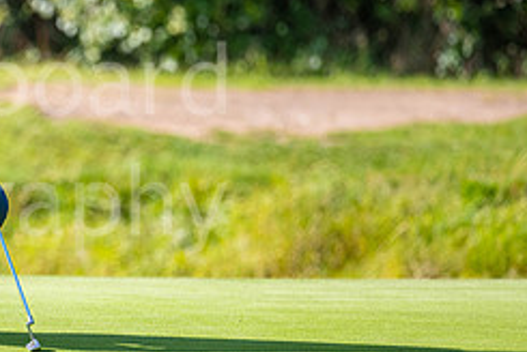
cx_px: -47
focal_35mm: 710
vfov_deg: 1.9
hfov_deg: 2.9
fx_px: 10406
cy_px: 100
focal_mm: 300
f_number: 4
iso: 400
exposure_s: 1/1600
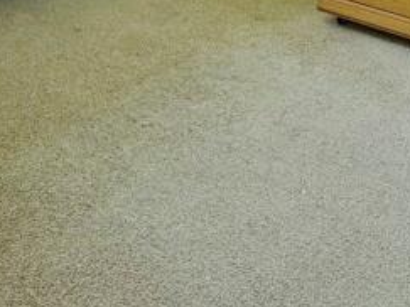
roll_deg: -0.6
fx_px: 698
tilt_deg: -0.9
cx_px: 123
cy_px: -257
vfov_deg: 18.7
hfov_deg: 32.3
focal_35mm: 59
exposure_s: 1/99
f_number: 2.2
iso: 125
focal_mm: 2.22
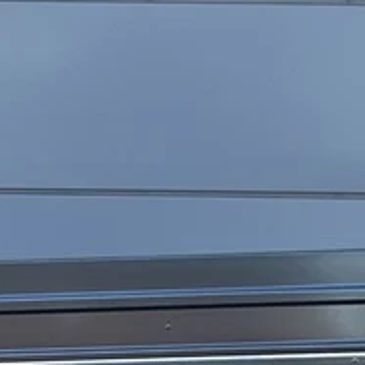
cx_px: -332
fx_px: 2338
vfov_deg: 8.8
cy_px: 466
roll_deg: -1.4
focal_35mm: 196
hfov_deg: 8.5
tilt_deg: -8.6
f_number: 1.6
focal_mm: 5.1
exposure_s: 1/2571
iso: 50
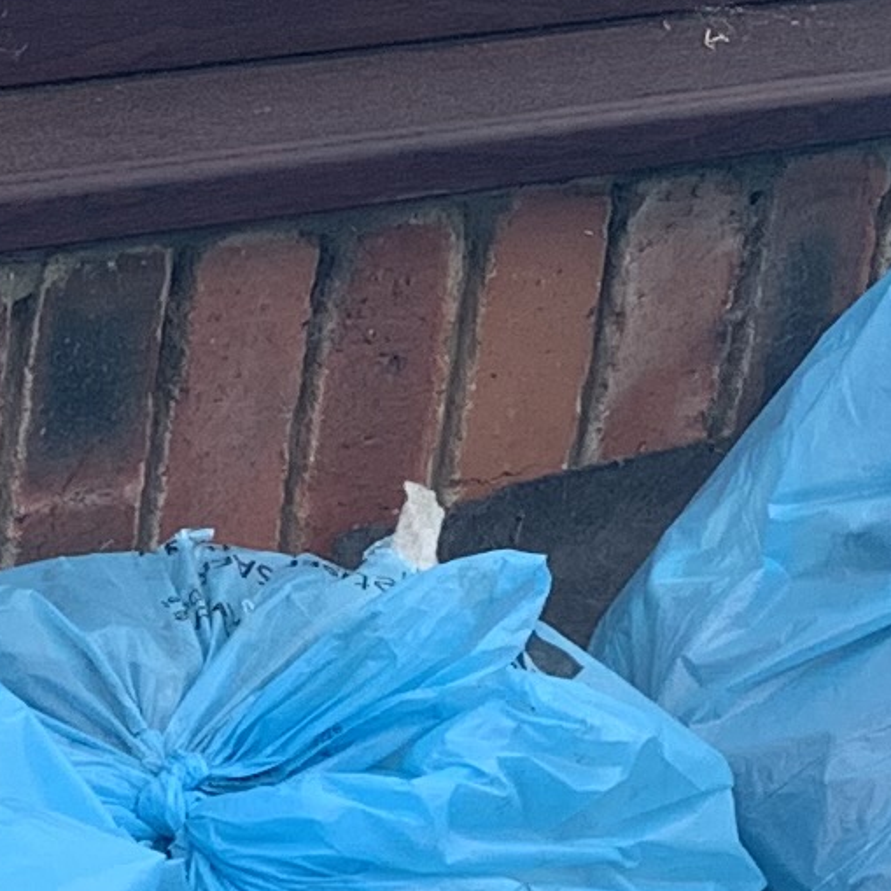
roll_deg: -5.1
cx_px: -250
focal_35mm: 182
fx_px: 5300
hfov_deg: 9.4
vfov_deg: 9.3
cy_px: 1414
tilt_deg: -30.1
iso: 25
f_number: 1.8
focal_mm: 4.25
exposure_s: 1/887
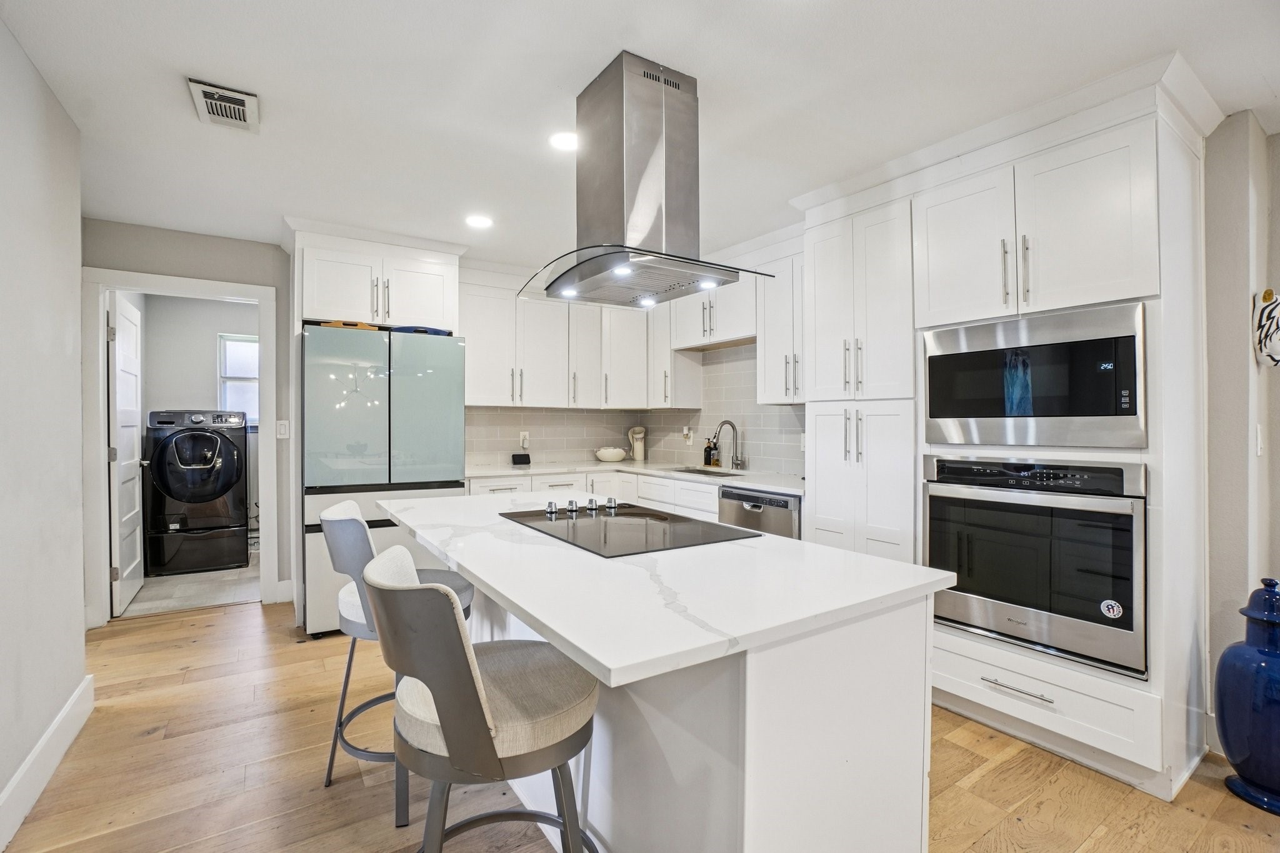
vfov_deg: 77.3
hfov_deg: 100.4
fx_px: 533
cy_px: 426
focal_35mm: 15
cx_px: 640
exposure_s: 1/13
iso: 400
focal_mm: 10
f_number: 8
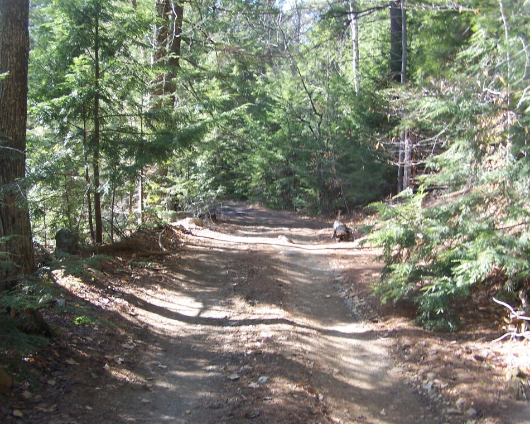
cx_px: 265
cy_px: 210
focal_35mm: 40
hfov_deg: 45.8
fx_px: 627
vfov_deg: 37.3
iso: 80
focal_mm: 6.3
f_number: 2.8
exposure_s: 1/100
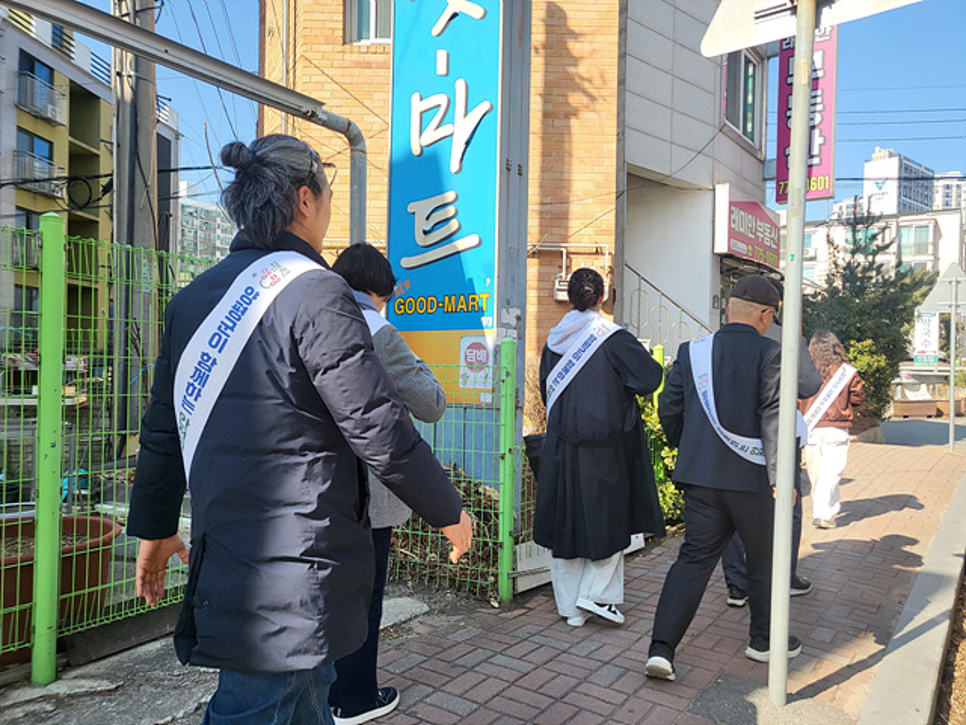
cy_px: 362
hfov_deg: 67.3
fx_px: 726
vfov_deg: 53.1
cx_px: 483
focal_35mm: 26
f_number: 1.8
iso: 50
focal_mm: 4.25
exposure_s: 1/1387
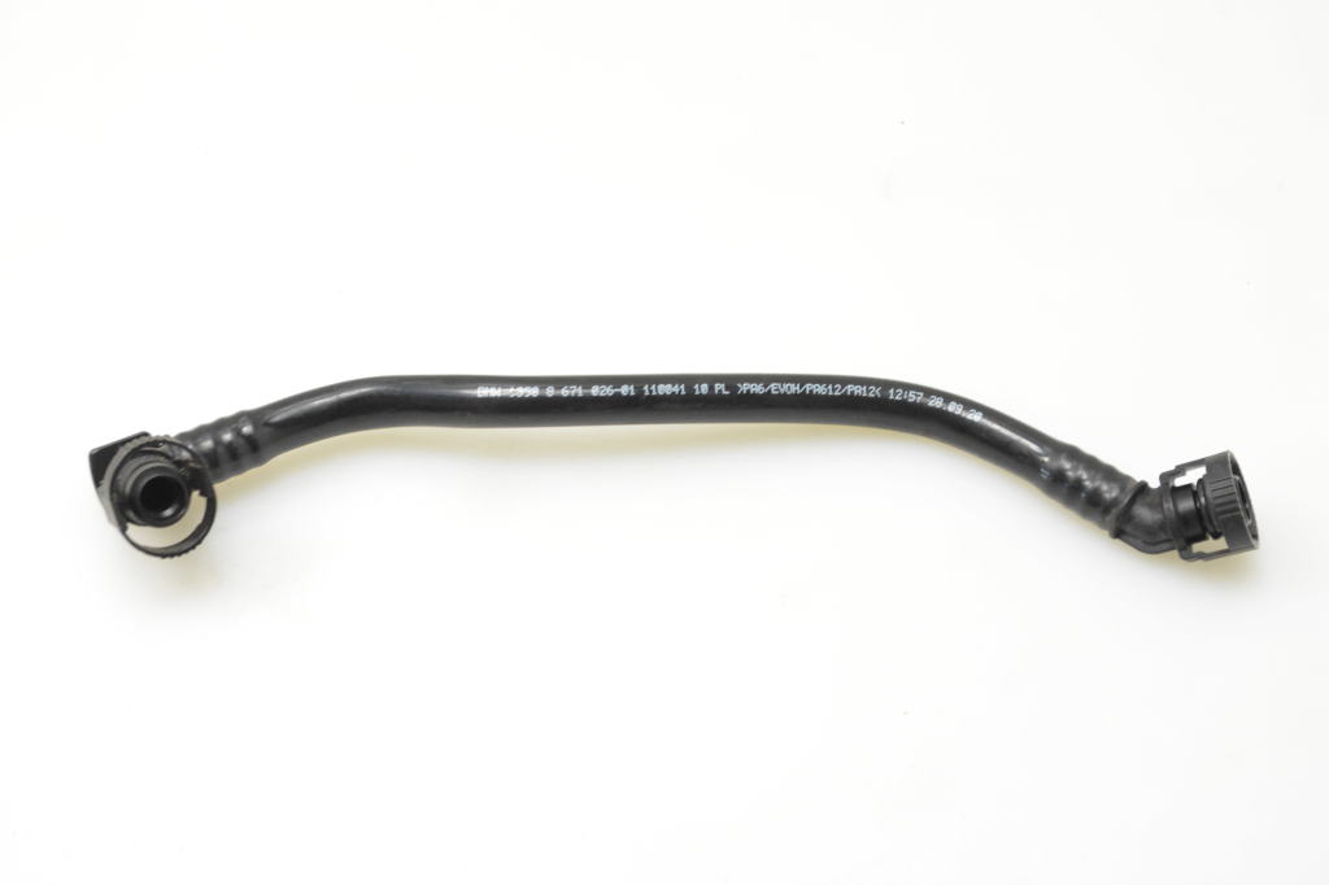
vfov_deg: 18.2
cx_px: 664
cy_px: 442
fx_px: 2768
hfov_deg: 27.0
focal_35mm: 75
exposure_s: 1/200
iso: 2500
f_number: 7.1
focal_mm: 50
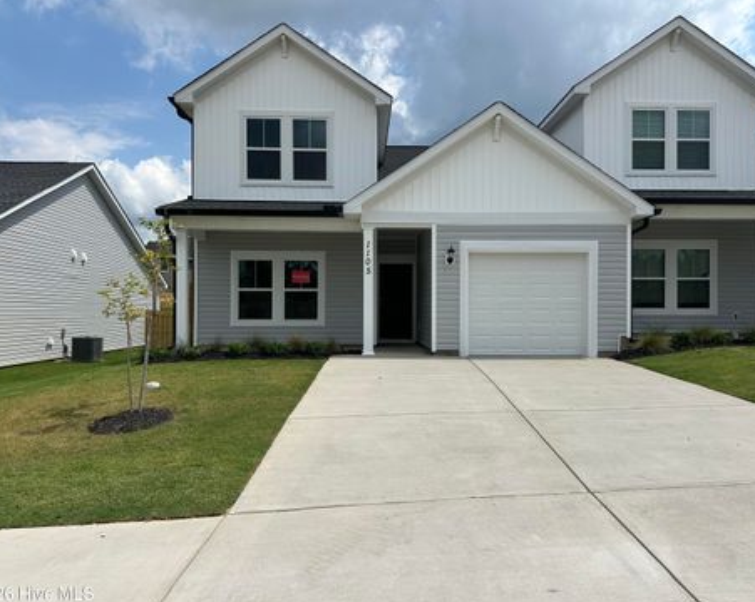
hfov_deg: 66.1
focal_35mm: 26
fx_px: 580
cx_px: 378
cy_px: 309
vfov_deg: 54.9
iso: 80
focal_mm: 6.86
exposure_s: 1/8929
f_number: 1.78
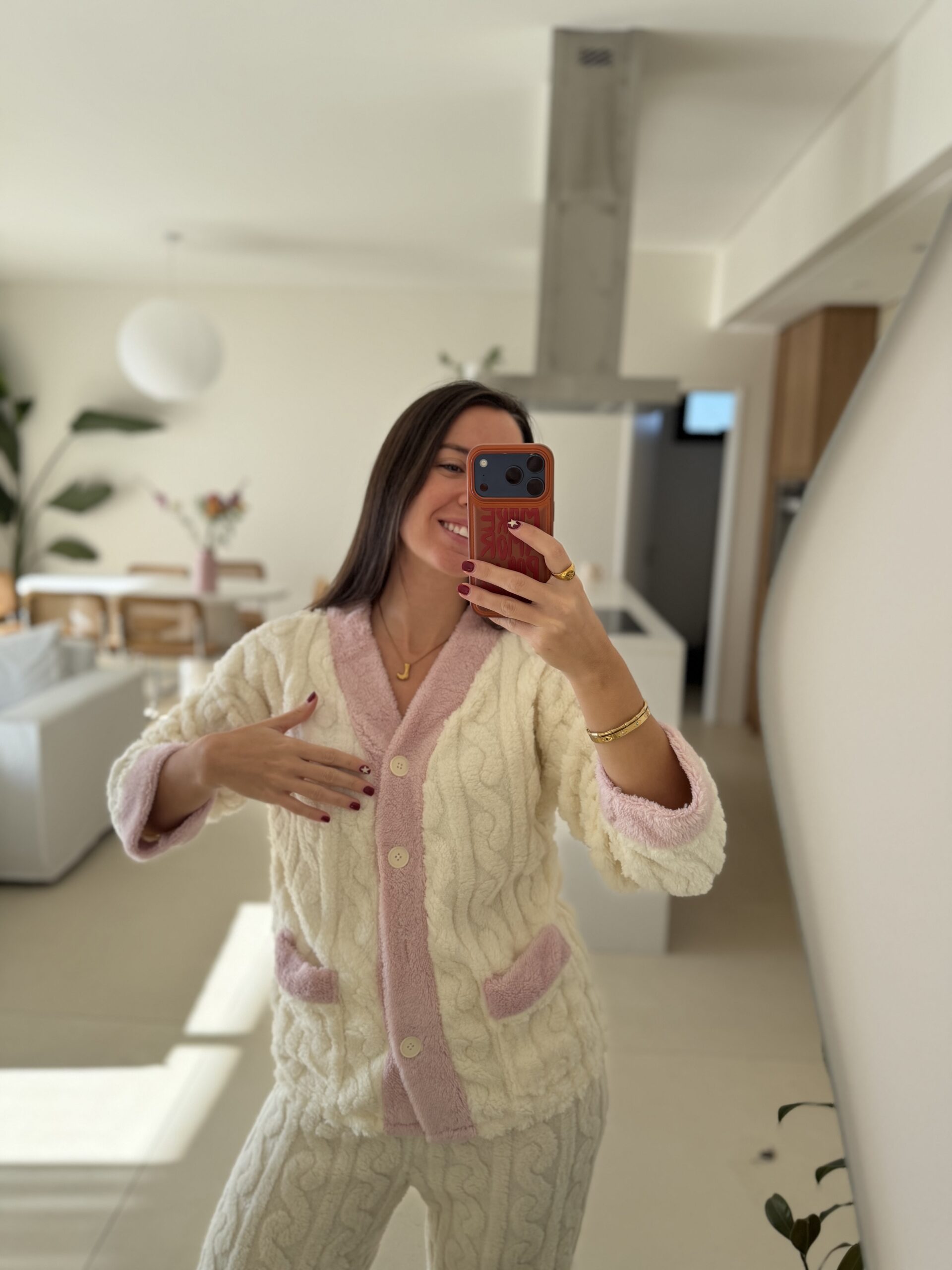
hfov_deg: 56.8
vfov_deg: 71.6
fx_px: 880
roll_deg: -2.7
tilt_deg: -8.7
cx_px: 476
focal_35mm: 24
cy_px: 635
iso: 100
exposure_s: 1/507
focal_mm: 6.76
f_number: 1.78
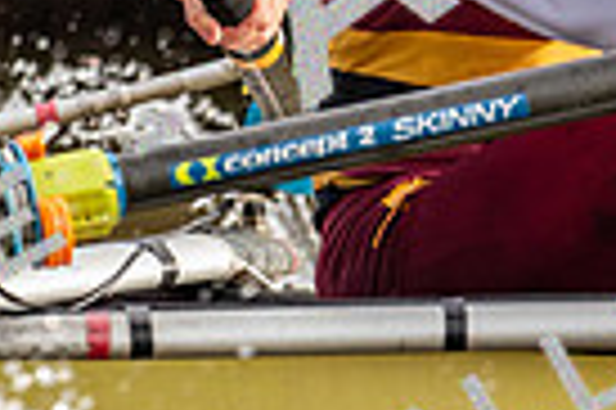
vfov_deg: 0.8
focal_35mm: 1696
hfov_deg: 1.2
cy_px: -318
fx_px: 28986
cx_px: -108
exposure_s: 1/1600
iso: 640
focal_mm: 400
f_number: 4.5
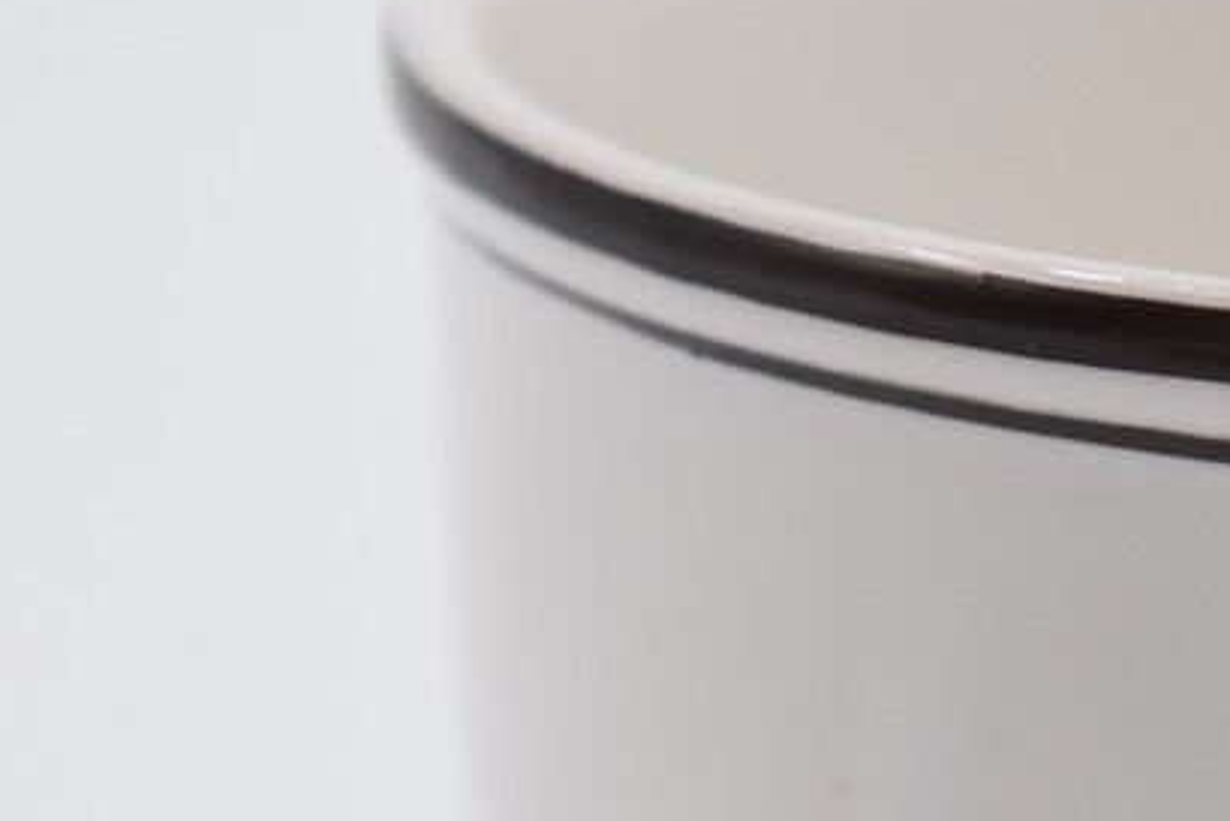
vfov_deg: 4.2
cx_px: 2409
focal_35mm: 330
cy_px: 1041
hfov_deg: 6.1
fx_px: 11278
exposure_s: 1/160
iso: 200
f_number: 5.6
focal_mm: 50
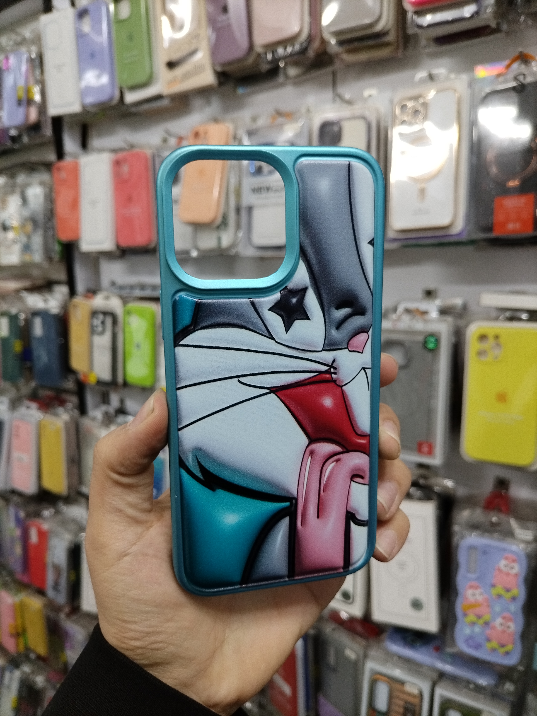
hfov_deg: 53.1
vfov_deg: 67.3
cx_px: 268
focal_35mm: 26
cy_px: 358
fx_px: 538
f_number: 1.8
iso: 125
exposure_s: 1/50
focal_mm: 4.7
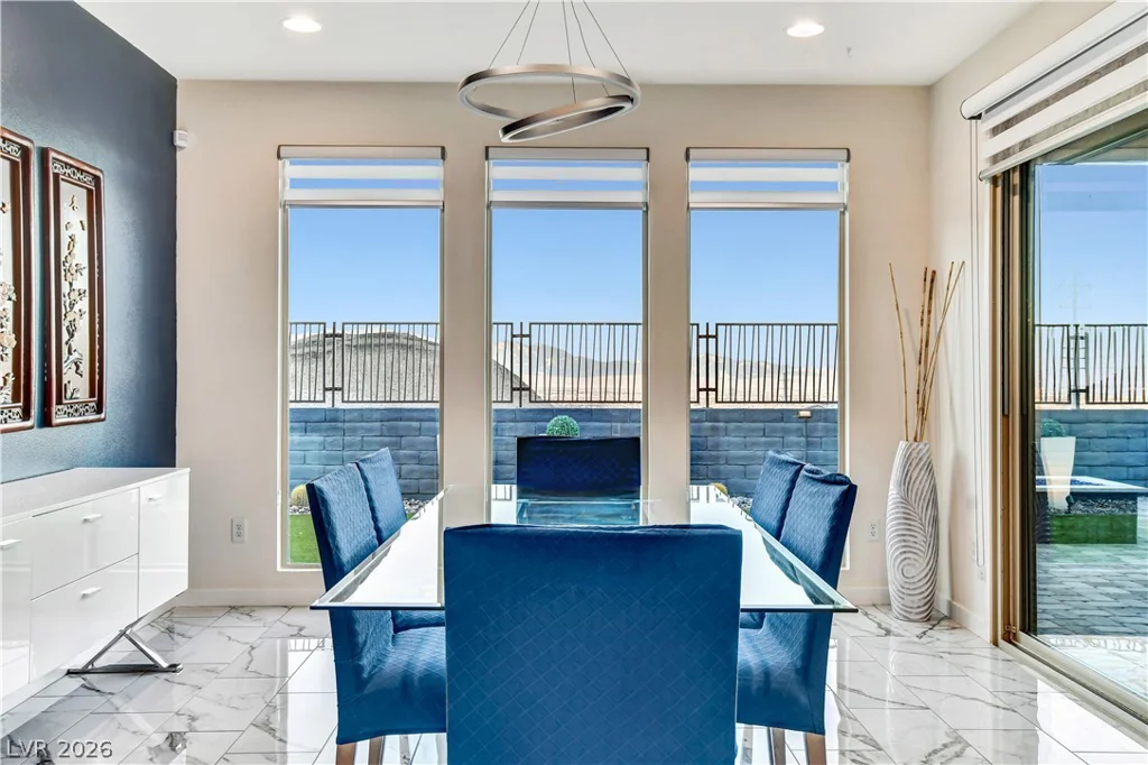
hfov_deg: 61.9
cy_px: 382
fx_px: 956
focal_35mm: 30
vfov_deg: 43.6
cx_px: 574
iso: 400
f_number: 9
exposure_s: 1/100
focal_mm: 20
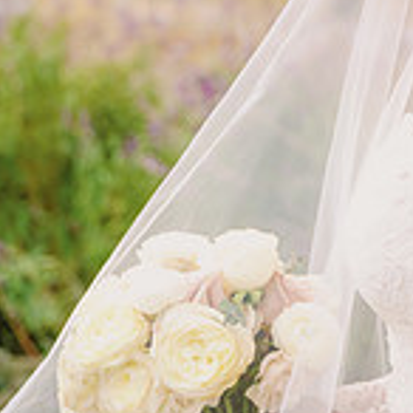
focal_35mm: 152
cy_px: 93
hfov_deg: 11.4
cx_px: 421
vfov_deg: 11.5
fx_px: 2052
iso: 160
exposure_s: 1/200
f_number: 3.2
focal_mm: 58
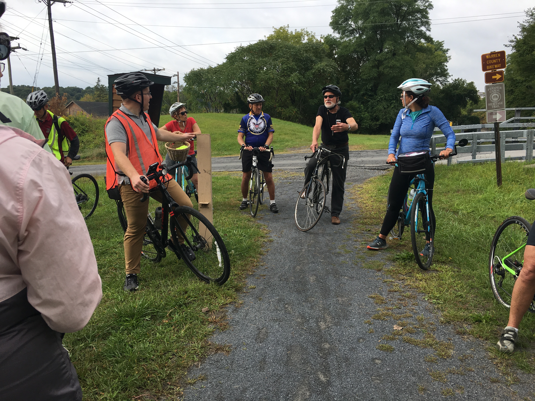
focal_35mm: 29
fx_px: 448
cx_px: 268
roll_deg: -0.5
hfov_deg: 61.7
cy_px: 200
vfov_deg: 48.2
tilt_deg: -8.8
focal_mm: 4.15
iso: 25
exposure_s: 1/699
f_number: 2.2
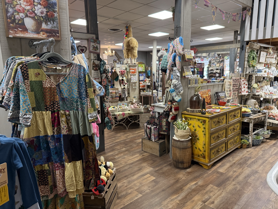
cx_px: 139
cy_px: 104
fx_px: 193
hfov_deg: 71.6
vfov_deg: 56.8
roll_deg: +1.2
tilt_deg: -9.1
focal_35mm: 24
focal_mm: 6.76
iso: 400
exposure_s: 1/120
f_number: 1.78
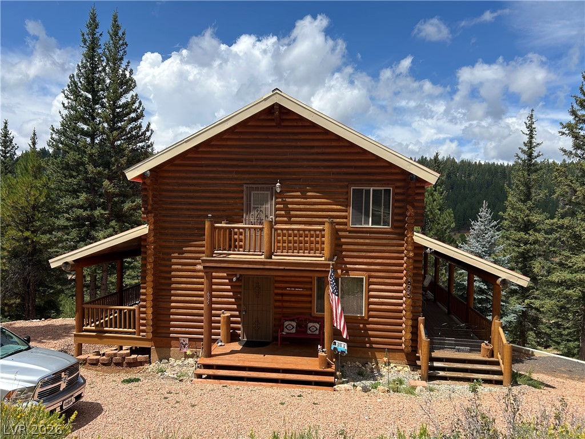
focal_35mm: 26
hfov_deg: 67.3
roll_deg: -0.9
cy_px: 220
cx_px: 292
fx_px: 439
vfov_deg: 53.1
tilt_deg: -1.1
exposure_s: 1/4630
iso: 50
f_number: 1.5
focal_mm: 5.7
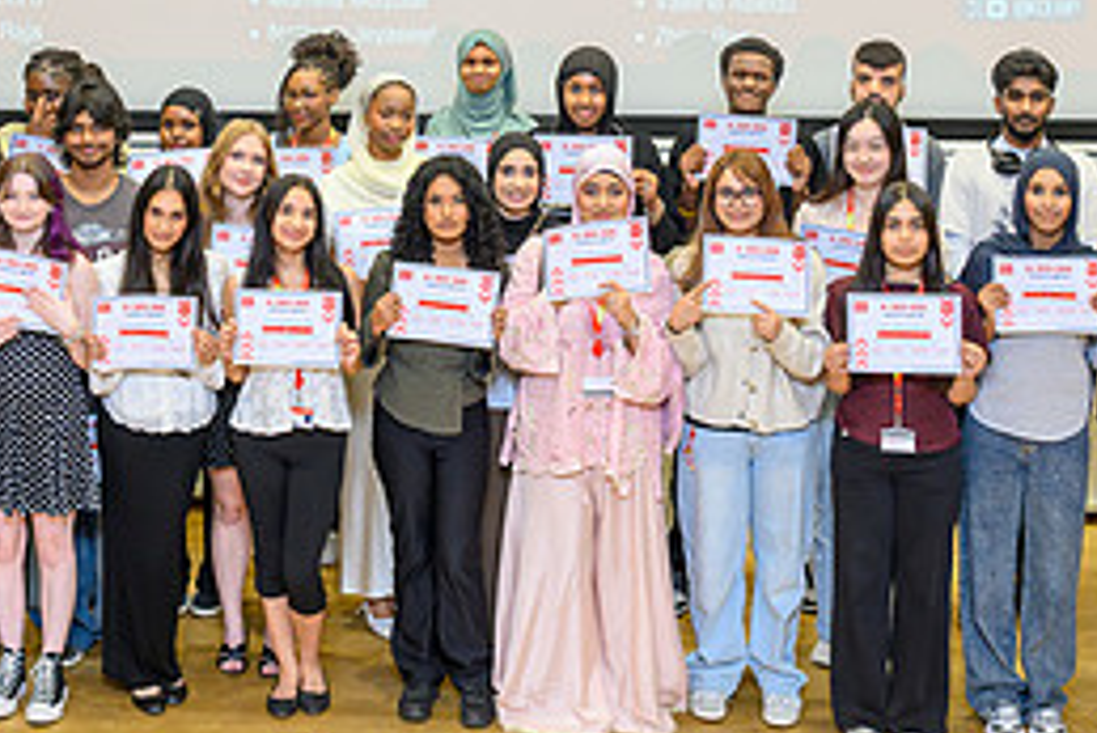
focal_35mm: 82
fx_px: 2500
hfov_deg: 24.5
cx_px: 262
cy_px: -20
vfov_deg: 16.3
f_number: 2.8
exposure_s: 1/200
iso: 1250
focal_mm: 35
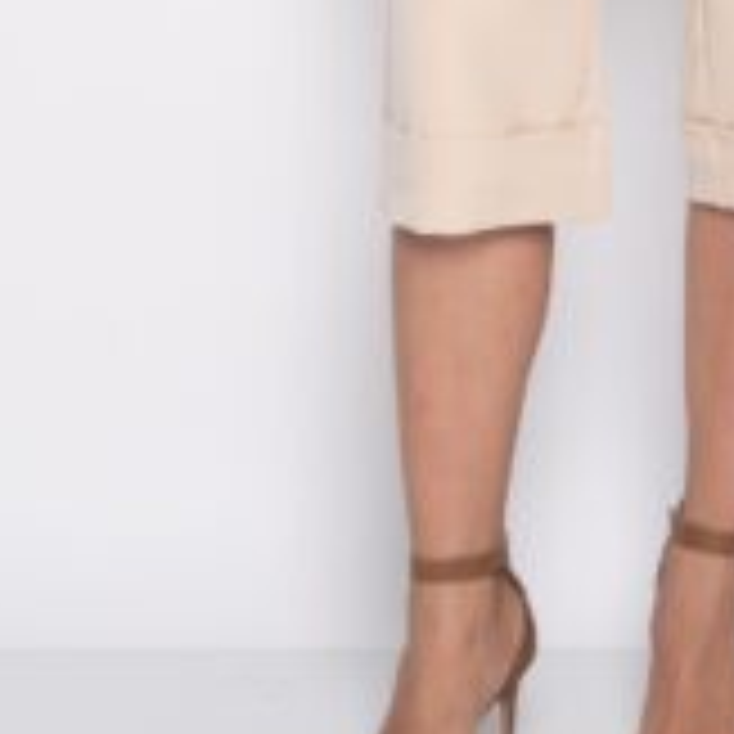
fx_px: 3766
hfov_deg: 11.0
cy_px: -453
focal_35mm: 157
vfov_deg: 10.6
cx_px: 720
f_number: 8
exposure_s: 1/125
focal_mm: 50
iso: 400
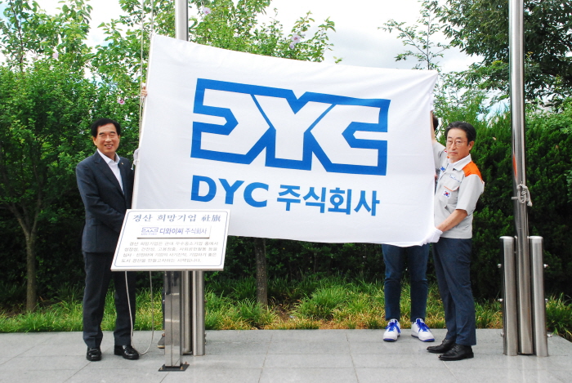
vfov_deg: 34.3
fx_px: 621
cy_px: 192
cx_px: 286
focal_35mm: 39
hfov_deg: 49.5
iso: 1600
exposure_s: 1/1000
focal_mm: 26
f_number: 10
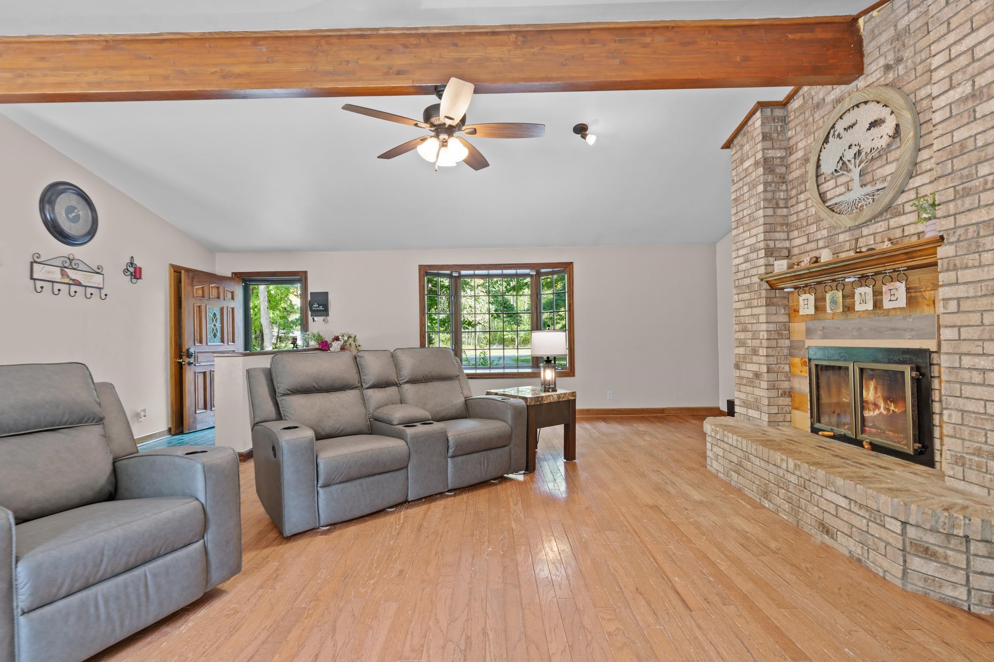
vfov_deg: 73.8
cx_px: 497
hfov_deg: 96.7
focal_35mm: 16
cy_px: 331
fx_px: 442
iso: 100
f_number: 8
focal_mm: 16
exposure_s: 5
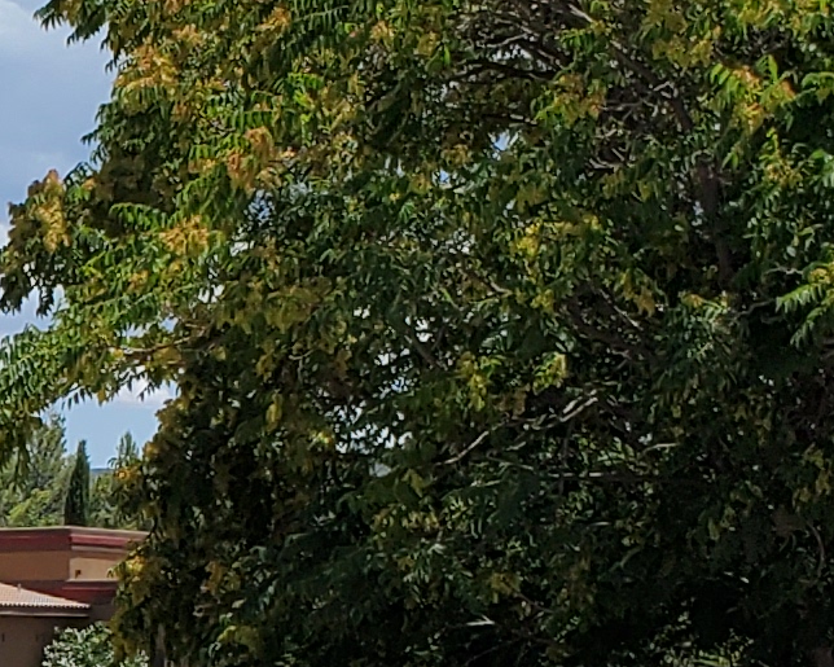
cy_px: 661
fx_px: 3924
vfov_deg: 9.6
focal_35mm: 159
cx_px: -383
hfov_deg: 11.7
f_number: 2.4
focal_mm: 4.3
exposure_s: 1/2038
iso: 50
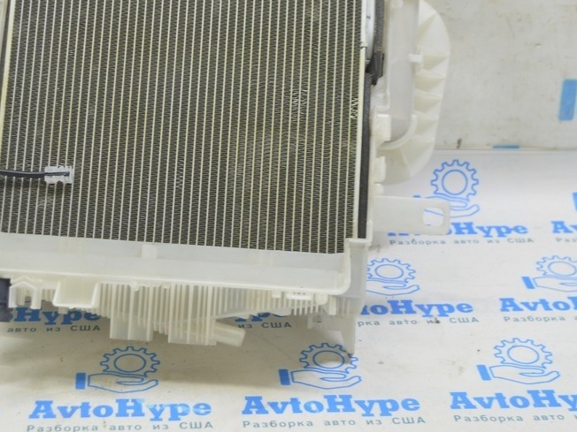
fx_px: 1283
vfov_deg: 19.1
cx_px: 205
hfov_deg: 25.2
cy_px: 133
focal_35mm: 77
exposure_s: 1/20
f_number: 5.6
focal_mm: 34
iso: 400
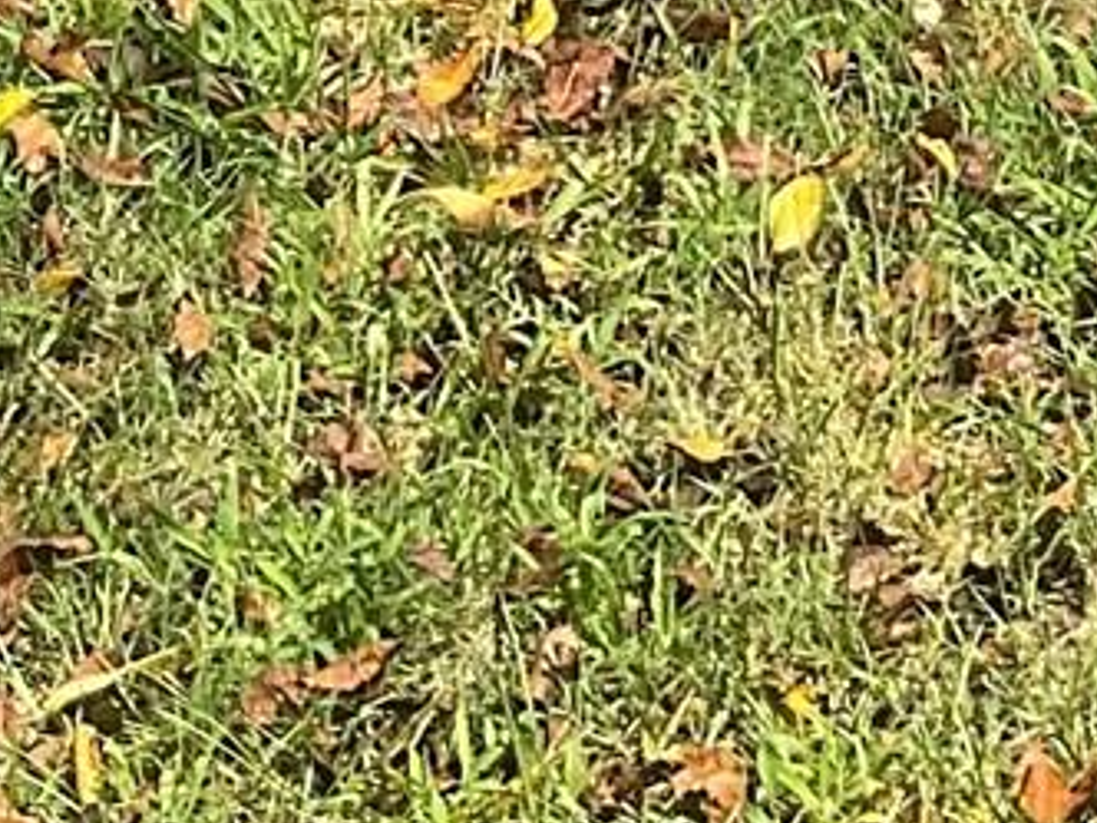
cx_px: 985
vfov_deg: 7.3
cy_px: -1696
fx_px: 5673
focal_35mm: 179
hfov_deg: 11.0
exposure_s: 1/1055
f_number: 1.8
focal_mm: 3
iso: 16
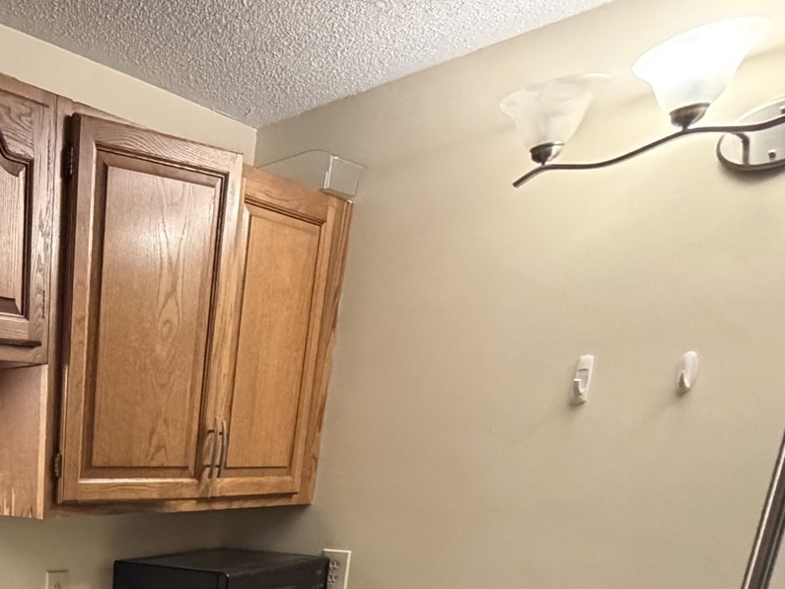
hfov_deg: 42.4
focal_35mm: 36
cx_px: -42
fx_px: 816
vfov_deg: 32.4
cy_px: 716
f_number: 2.2
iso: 800
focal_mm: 2.22
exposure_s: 1/60
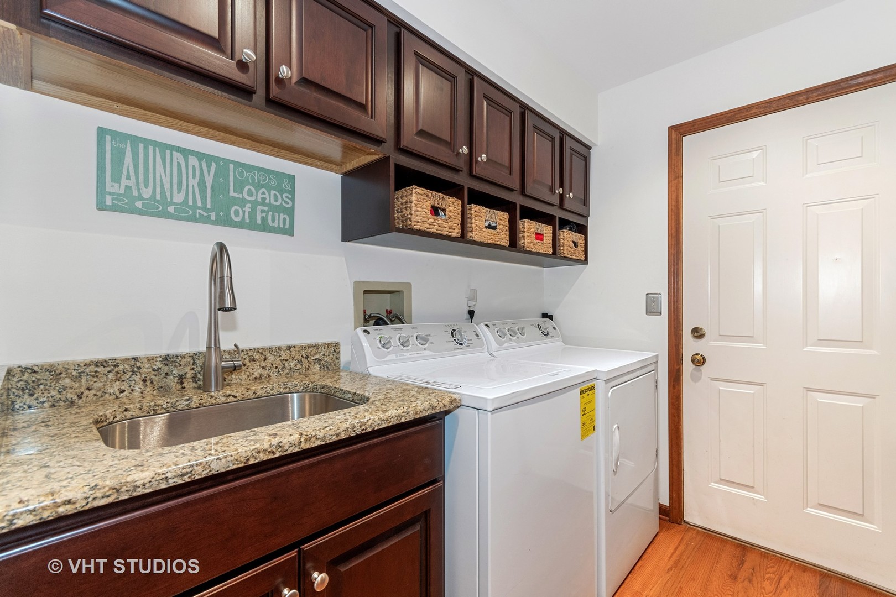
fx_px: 373
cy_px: 298
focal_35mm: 15
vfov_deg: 77.3
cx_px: 448
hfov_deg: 100.4
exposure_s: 1/3
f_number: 9
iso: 200
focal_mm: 10
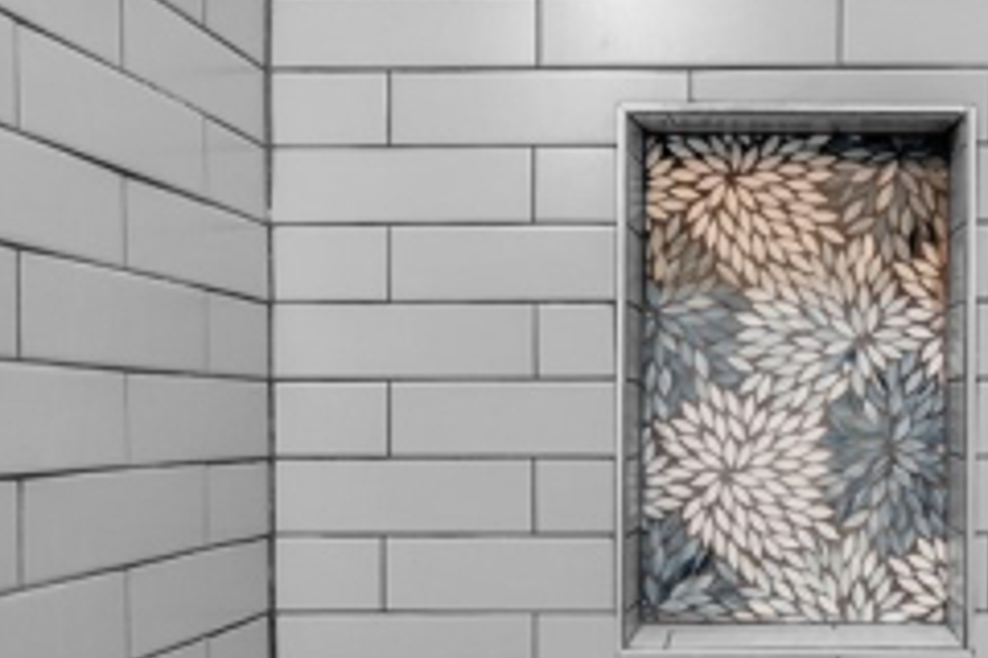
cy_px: 428
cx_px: 772
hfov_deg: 38.3
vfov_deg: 26.9
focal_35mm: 50
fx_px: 1372
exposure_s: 1.6
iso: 400
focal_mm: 16
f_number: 11
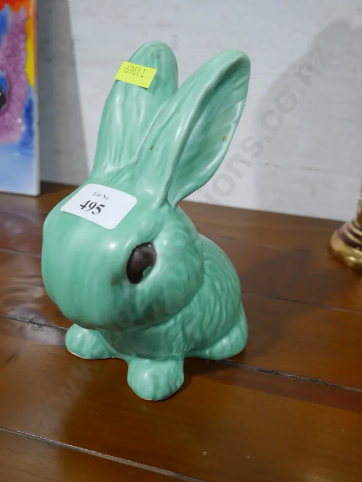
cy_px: 241
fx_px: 502
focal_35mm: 36
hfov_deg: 39.7
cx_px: 181
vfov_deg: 51.4
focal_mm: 18
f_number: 4
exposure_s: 1/60
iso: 500
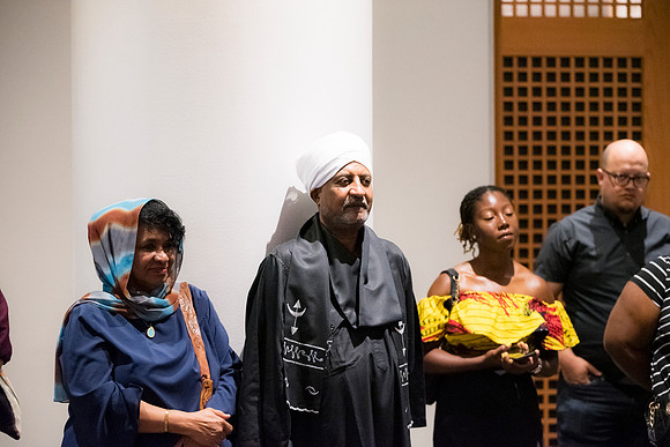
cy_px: 224
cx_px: 335
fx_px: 1768
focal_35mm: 95
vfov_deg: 14.4
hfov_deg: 21.5
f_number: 2.8
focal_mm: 95
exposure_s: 1/125
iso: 6400
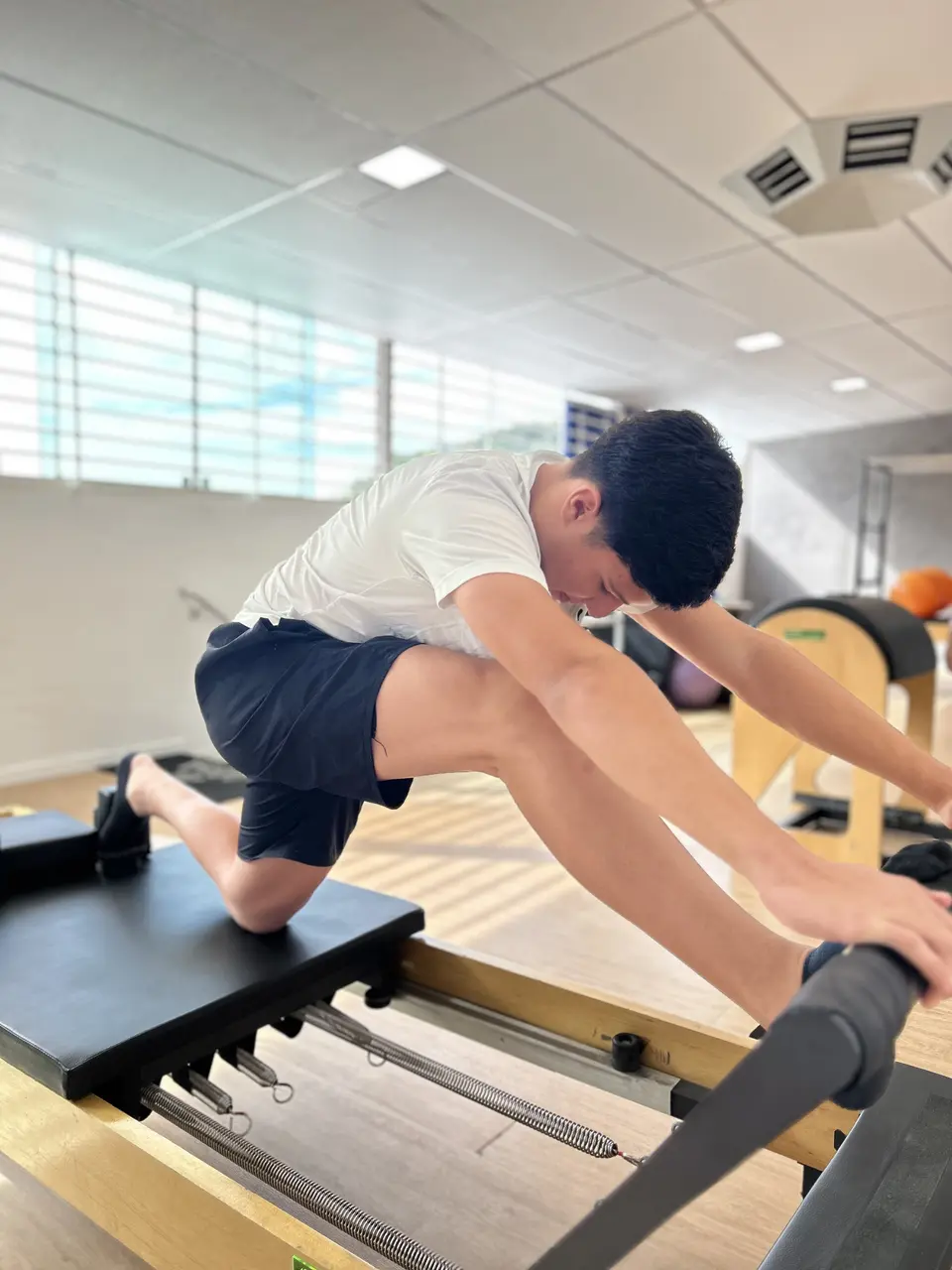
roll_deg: -1.3
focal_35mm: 26
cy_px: 635
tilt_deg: -4.3
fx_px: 953
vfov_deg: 67.3
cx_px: 476
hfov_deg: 53.1
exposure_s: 1/330
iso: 50
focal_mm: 5.7
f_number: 1.5
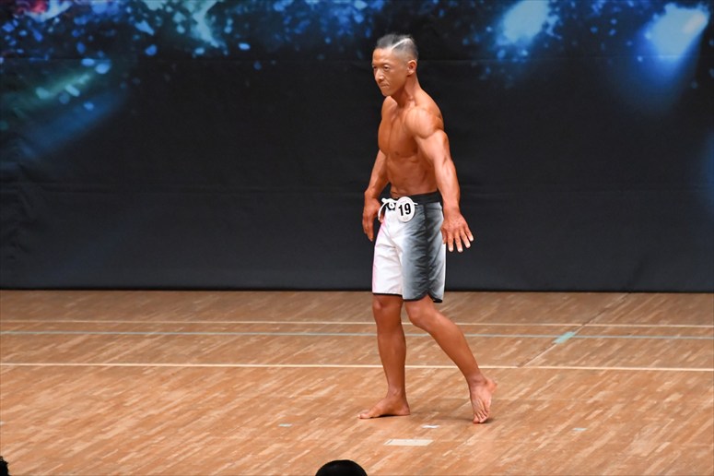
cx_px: 357
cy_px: 238
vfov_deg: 4.8
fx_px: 5650
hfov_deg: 7.2
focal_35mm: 285
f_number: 5.6
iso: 8000
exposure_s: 1/400
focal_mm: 190
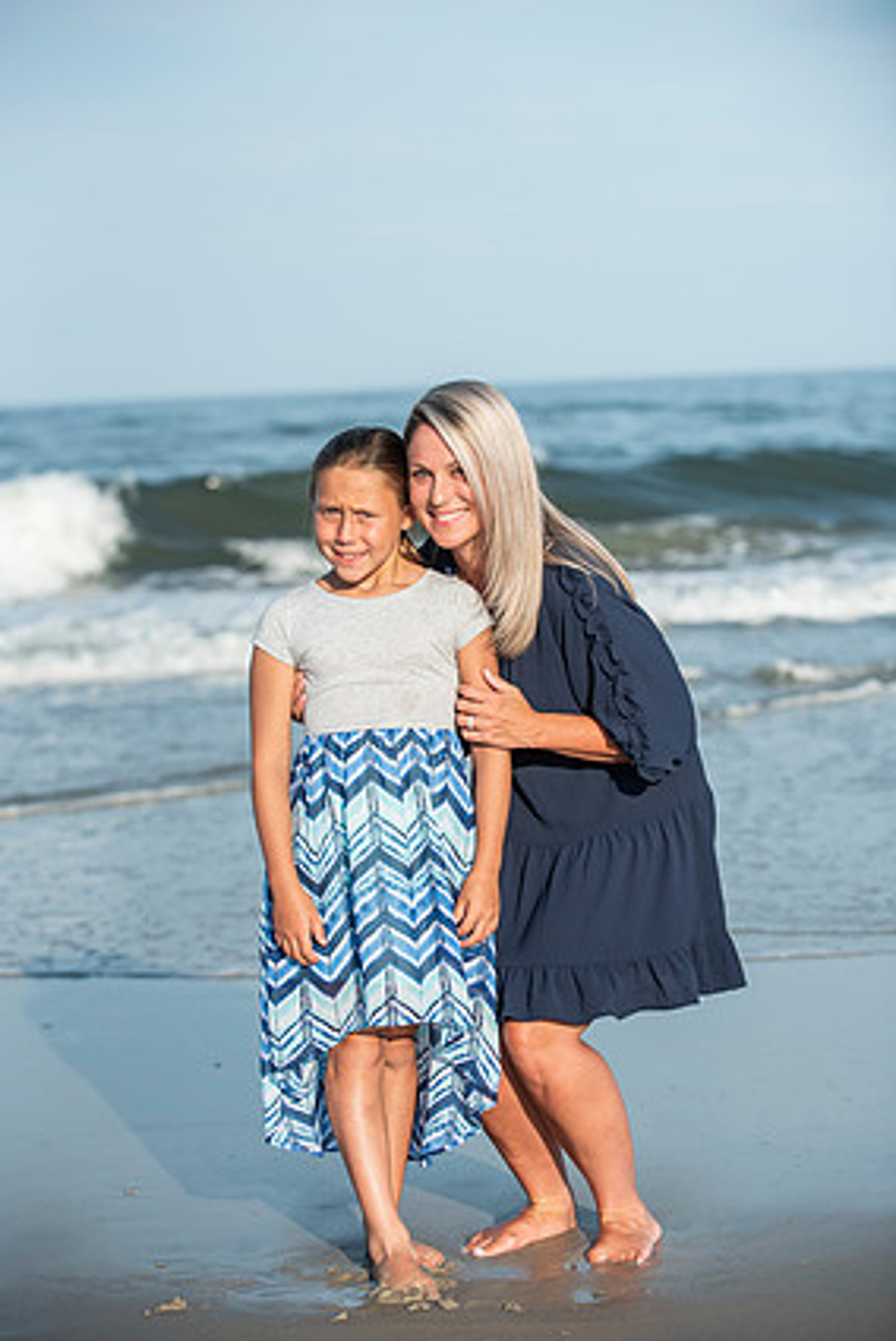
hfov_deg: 15.0
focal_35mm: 91
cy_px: 672
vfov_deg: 22.4
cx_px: 442
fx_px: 3392
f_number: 3.5
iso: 250
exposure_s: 1/3200
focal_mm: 86
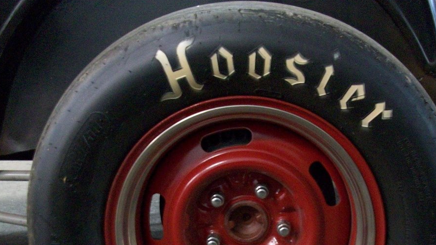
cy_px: 215
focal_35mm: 50
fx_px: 578
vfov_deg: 23.4
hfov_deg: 41.2
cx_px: 250
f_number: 2.8
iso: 200
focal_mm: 5.7
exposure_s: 1/5.66
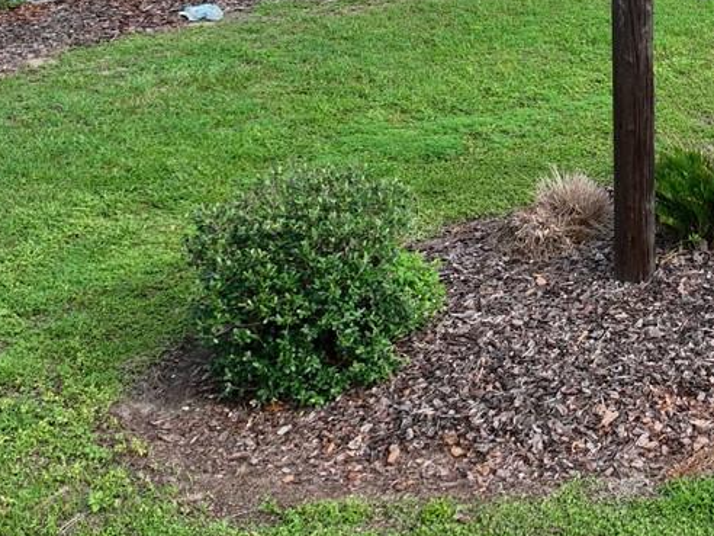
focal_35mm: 78
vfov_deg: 18.3
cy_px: -20
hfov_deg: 23.5
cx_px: 782
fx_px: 1609
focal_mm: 12.29
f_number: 2.8
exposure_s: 1/800
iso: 150
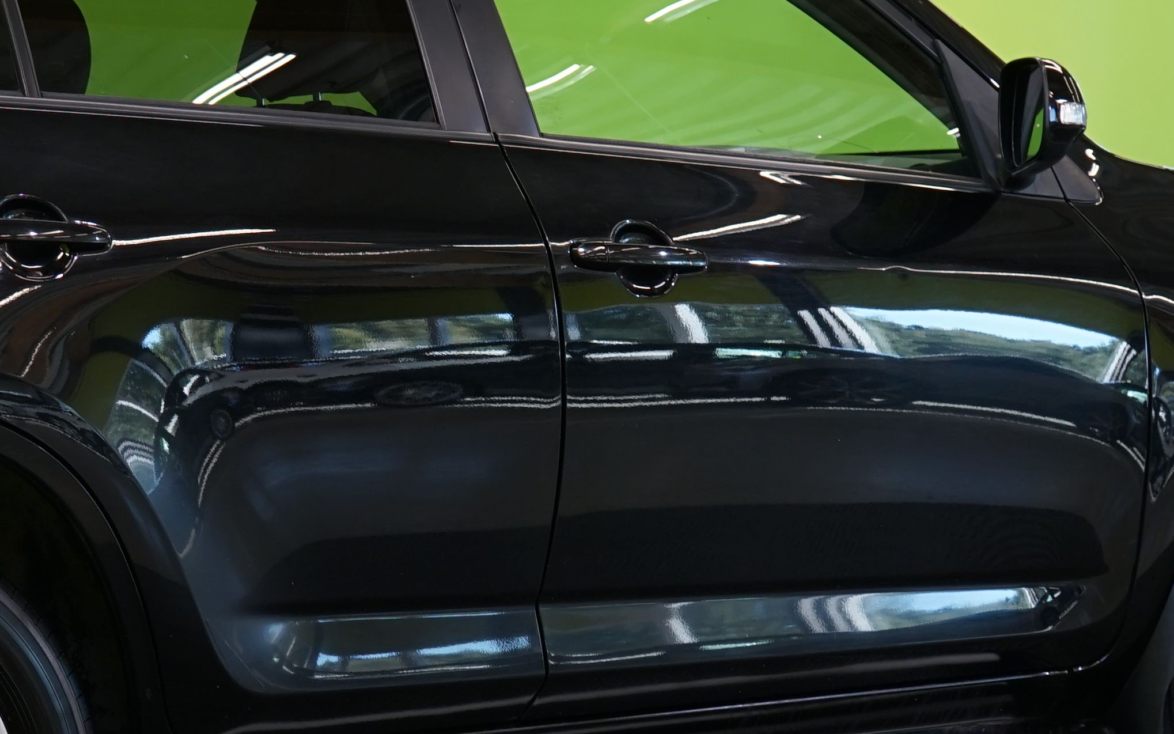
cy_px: 376
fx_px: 3264
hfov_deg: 20.2
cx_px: 253
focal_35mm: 102
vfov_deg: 12.8
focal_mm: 34
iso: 400
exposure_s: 1/30
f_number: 5.6
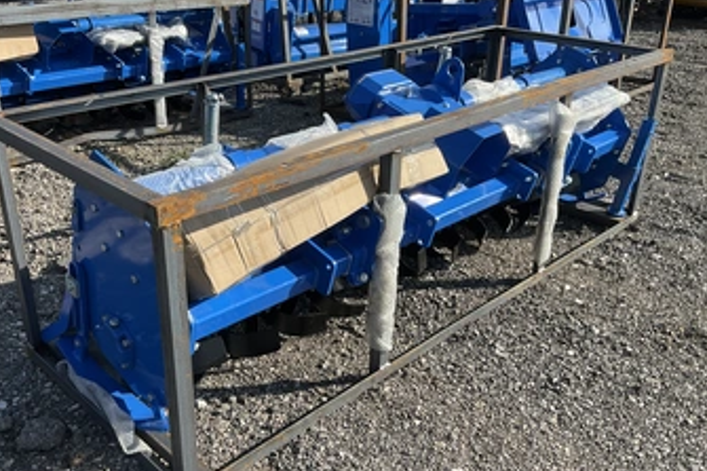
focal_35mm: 36
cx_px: 325
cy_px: 243
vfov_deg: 36.8
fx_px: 707
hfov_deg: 53.1
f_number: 1.8
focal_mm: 3
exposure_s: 1/898
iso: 25
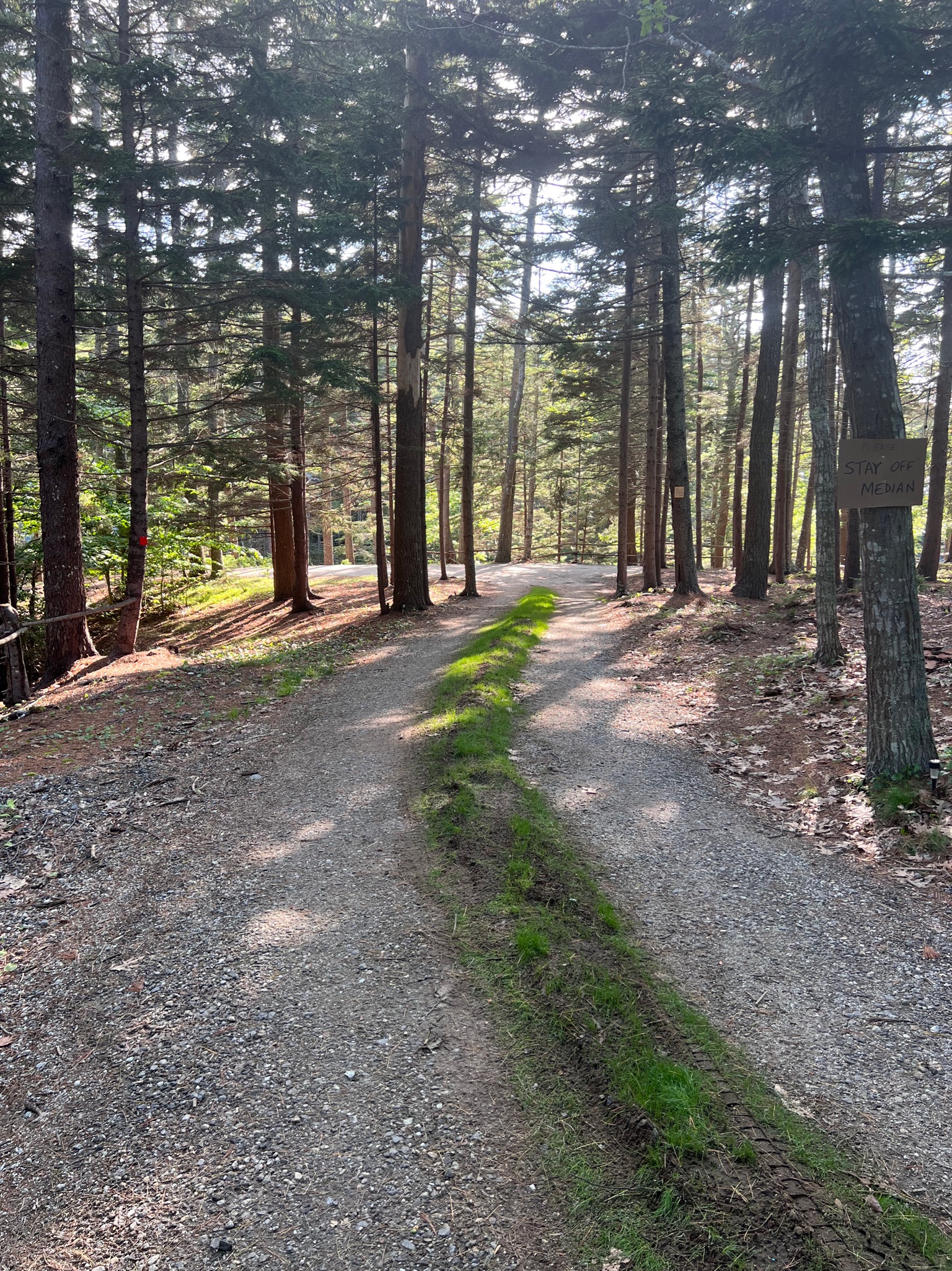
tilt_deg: -10.2
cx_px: 476
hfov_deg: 53.0
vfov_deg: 67.3
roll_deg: -0.6
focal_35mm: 26
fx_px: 954
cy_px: 636
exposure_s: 1/163
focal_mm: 5.7
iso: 50
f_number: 1.5
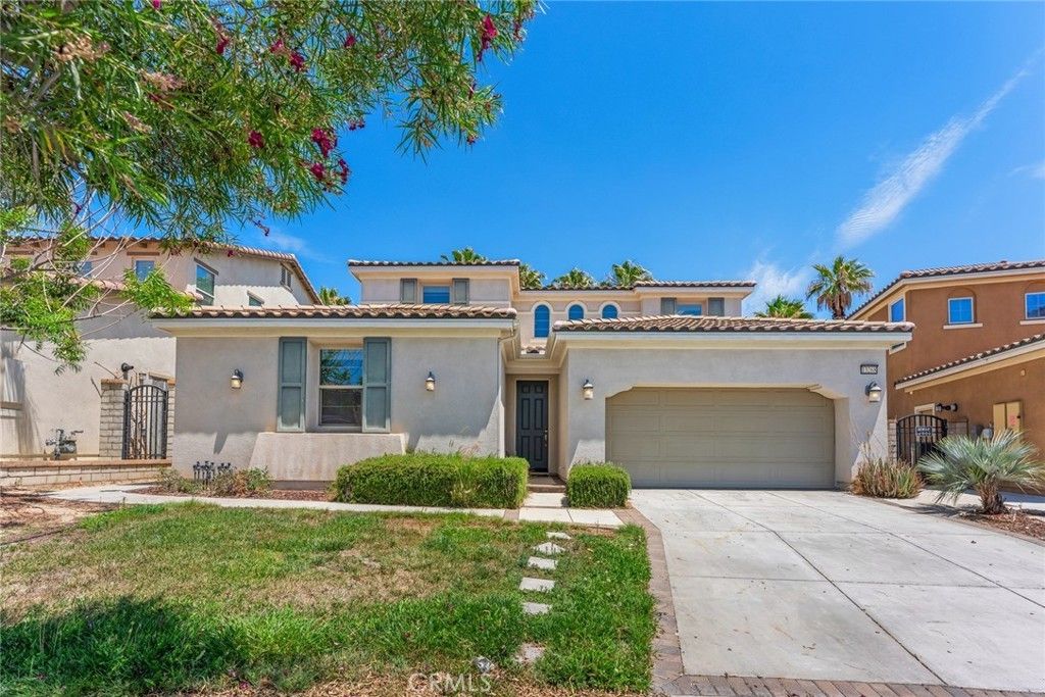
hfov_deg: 101.1
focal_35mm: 15
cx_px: 522
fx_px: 430
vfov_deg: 78.1
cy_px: 348
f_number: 6.3
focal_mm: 14.8
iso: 200
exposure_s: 1/250
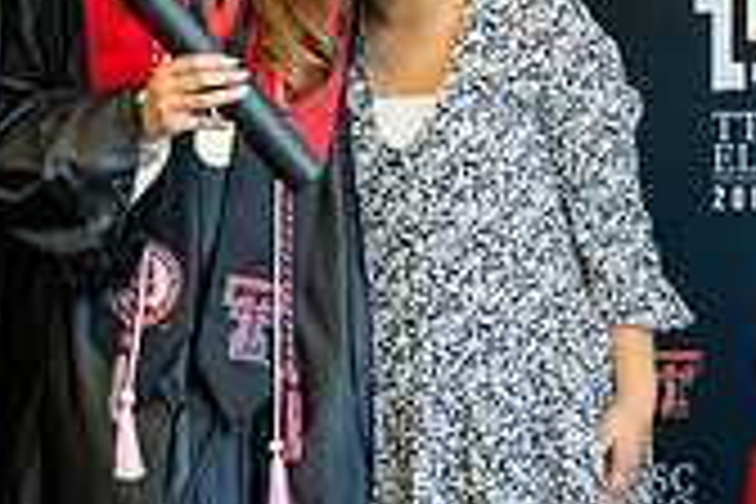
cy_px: 145
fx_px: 3717
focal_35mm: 177
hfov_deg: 11.6
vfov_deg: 7.8
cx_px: 458
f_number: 2.8
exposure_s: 1/125
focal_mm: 45
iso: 640
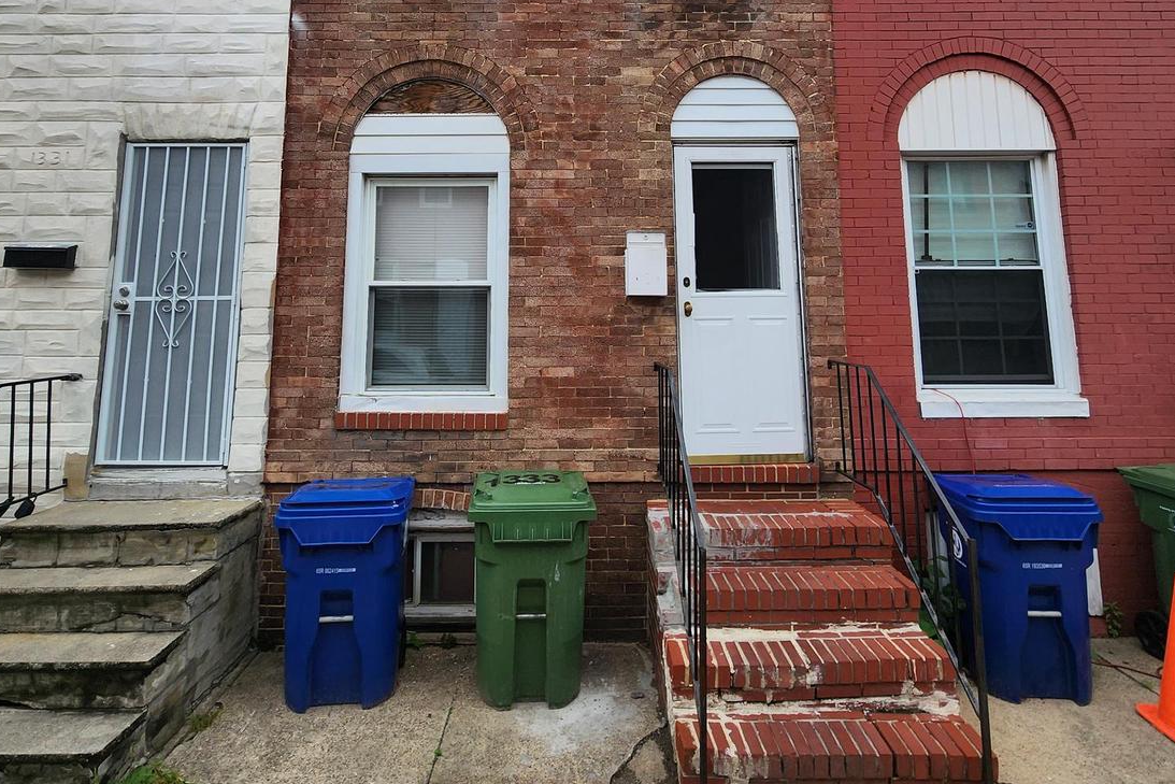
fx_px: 620
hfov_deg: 86.9
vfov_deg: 62.2
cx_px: 572
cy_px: 233
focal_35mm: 19
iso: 50
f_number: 2.2
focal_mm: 2.2
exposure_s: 1/701
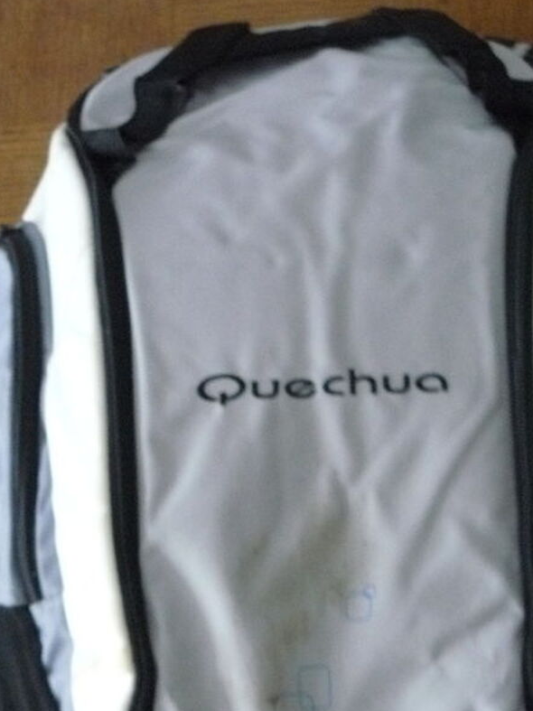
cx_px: 327
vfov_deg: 31.3
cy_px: 499
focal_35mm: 61
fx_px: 1253
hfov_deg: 24.0
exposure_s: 1/10
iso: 400
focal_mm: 6
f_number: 2.8
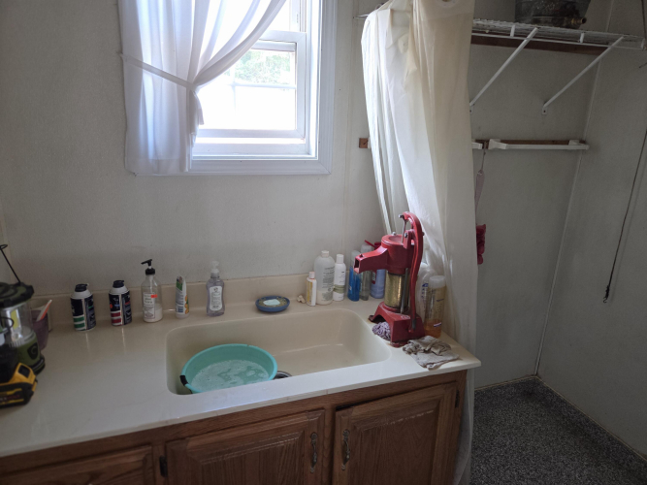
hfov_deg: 73.9
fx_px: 430
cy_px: 242
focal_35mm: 23
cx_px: 324
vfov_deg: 58.9
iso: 320
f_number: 1.8
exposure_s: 1/120
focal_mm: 5.4
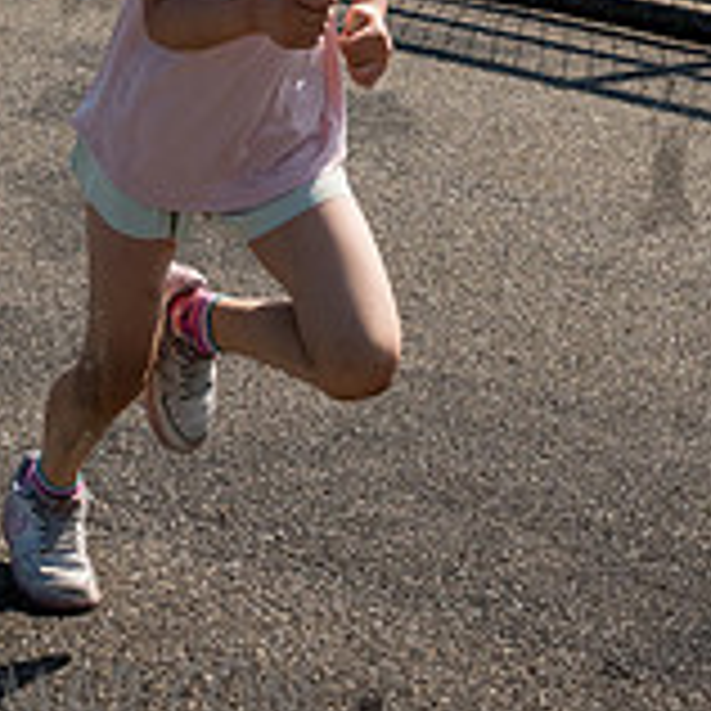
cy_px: -192
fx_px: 2812
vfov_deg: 13.9
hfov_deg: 14.2
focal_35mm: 121
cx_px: -23
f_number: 5
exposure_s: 1/3200
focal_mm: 31
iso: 400
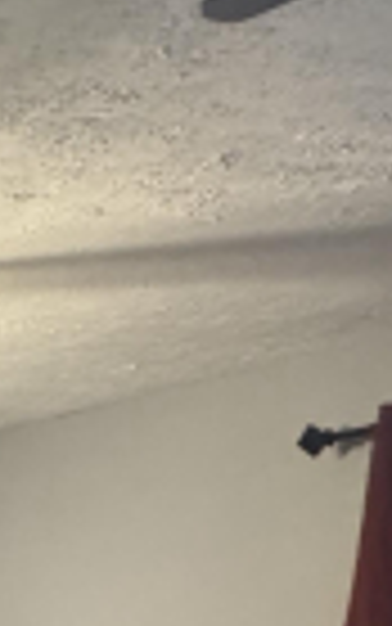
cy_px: 739
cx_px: -804
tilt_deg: -3.7
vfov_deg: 26.1
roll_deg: -2.2
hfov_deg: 11.1
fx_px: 1212
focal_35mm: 71
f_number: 2.2
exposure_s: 1/60
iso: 1250
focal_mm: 2.22
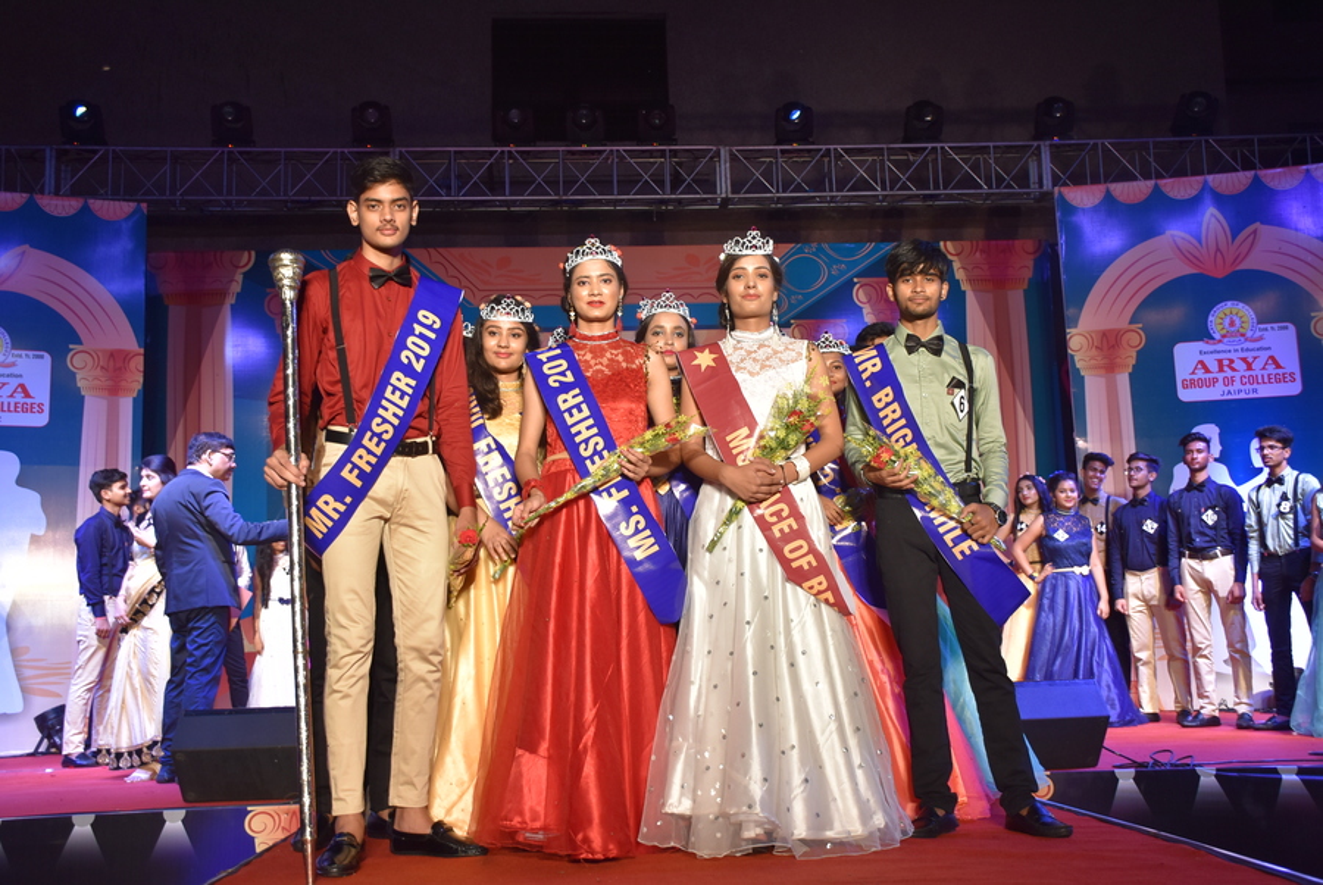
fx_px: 1324
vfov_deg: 37.0
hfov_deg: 53.1
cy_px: 442
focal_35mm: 36
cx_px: 662
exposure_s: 1/80
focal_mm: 24
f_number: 4.5
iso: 400
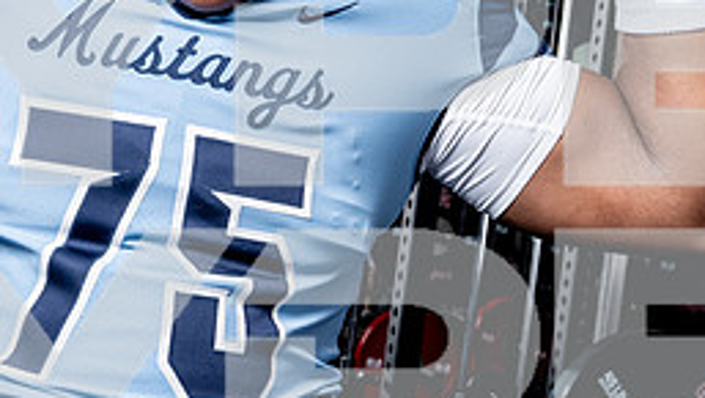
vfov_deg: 14.1
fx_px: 1590
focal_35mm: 85
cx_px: 181
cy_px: 43
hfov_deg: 24.7
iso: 640
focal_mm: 36
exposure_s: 1/250
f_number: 9
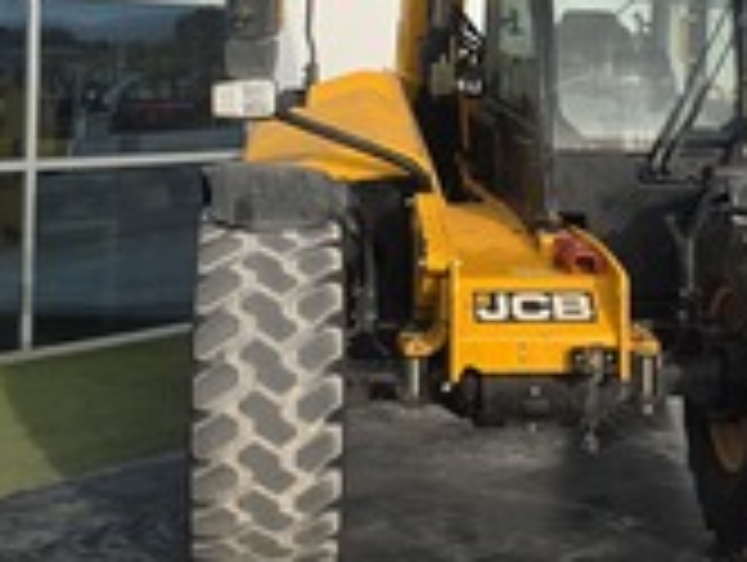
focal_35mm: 76
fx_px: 1642
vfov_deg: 18.7
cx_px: 457
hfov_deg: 25.6
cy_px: -54
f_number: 1.7
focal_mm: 6.3
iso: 80
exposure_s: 1/3972
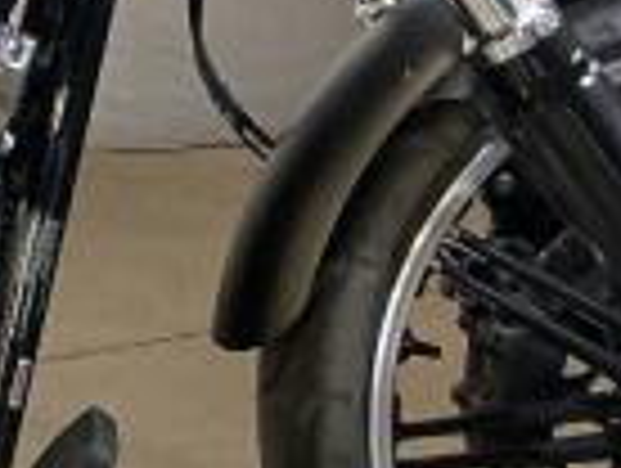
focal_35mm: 168
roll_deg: -0.3
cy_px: -266
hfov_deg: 11.1
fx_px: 3019
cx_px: -441
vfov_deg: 8.6
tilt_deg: -10.5
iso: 80
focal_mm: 3
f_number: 1.8
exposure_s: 1/60
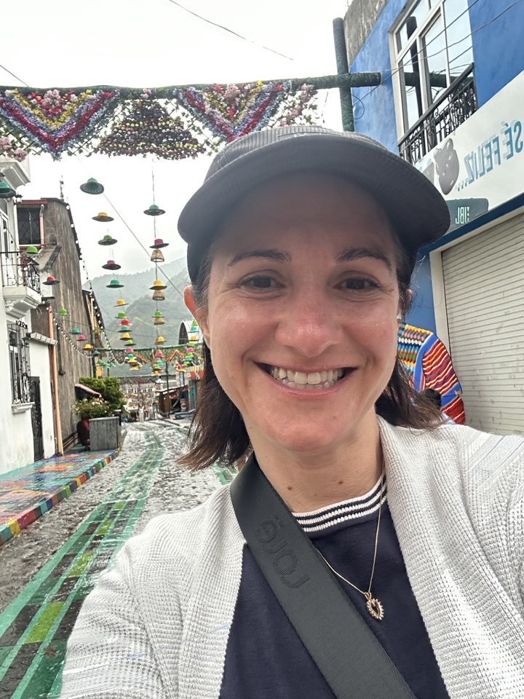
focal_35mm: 30
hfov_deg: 46.8
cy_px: 350
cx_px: 262
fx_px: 606
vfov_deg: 60.0
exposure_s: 1/121
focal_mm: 2.69
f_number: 1.9
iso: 64
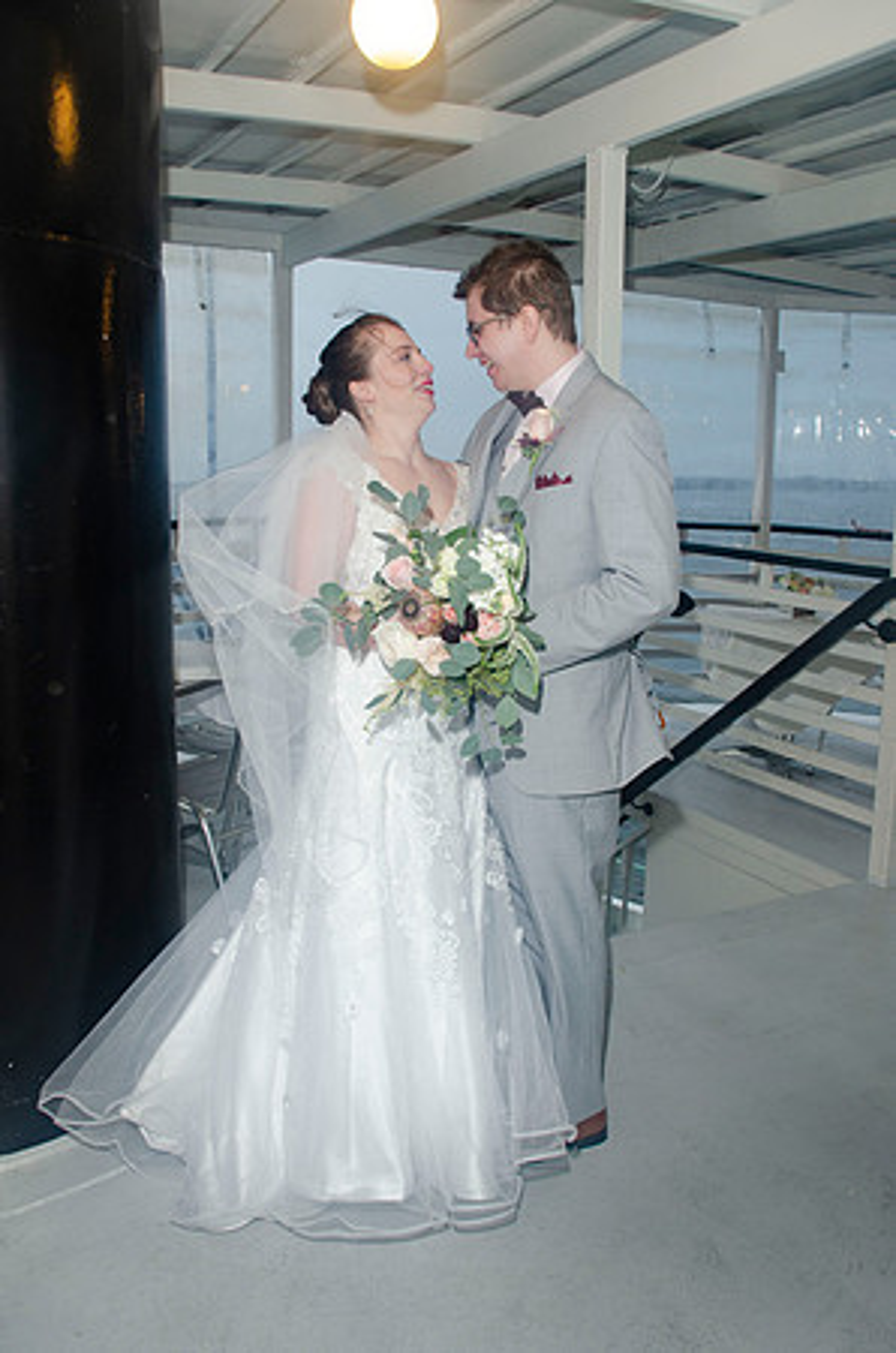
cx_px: 448
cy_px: 676
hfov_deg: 43.4
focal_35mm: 30
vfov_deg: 62.0
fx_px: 1125
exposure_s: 1/60
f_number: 5.6
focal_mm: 20
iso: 400
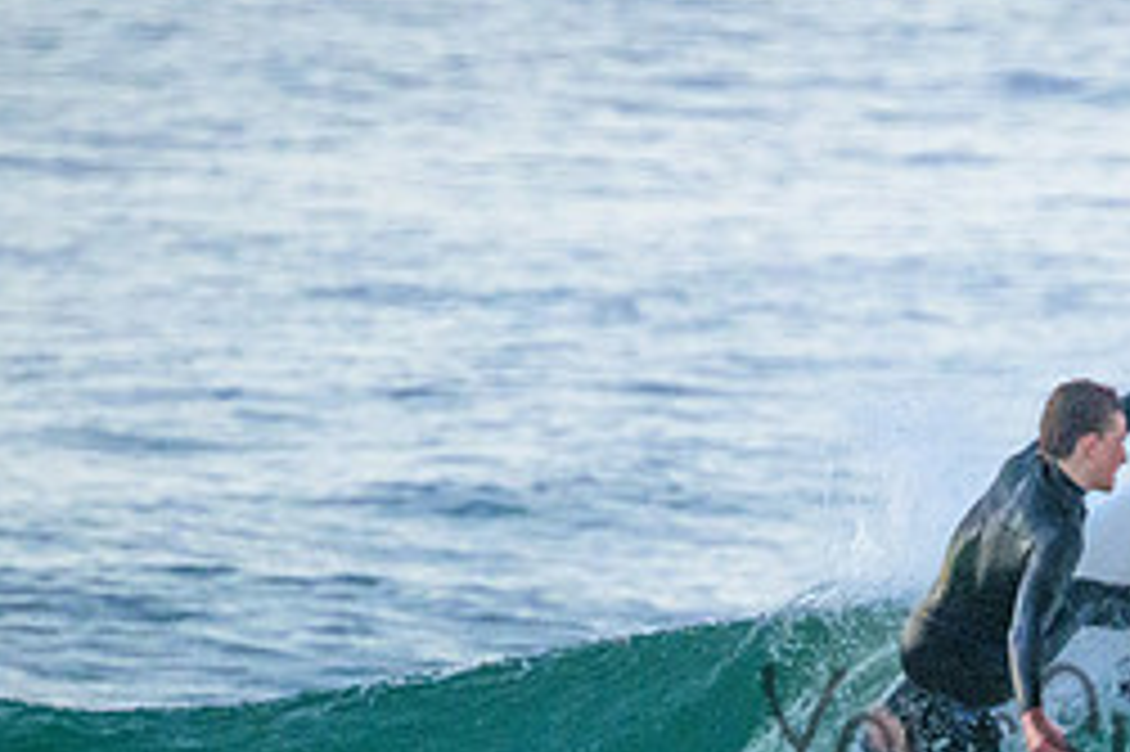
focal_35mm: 1850
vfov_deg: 0.7
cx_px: 1225
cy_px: 696
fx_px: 58029
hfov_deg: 1.1
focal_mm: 800
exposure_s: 1/1600
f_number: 11
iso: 12800
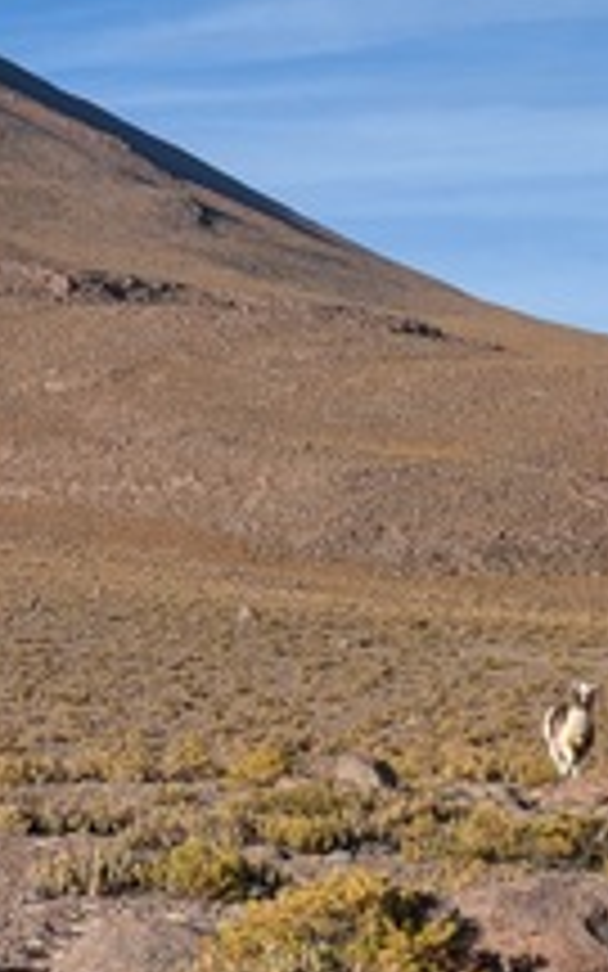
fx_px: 4242
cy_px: 720
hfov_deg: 8.2
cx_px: 32
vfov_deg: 13.0
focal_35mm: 160
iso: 43
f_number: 1.89
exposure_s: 1/3846
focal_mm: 5.43
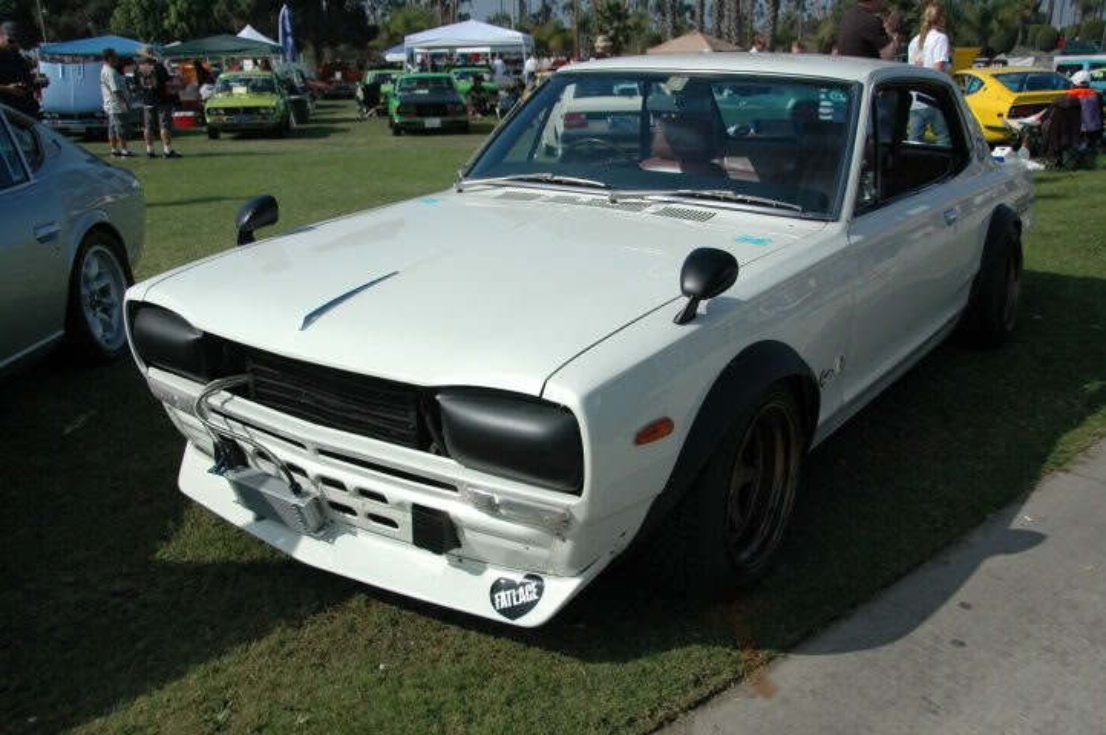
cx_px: 553
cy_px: 368
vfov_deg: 39.9
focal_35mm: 33
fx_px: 1013
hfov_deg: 57.3
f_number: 4.5
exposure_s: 1/2500
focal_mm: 22
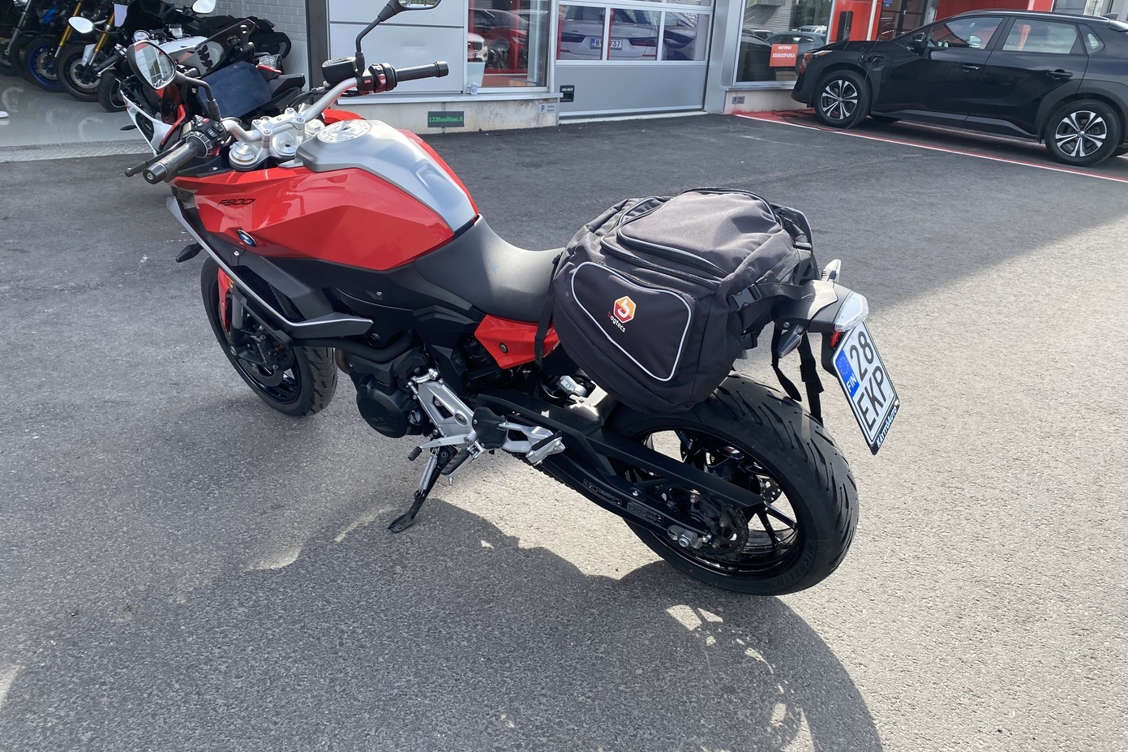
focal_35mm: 28
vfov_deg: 46.3
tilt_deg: -21.8
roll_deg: -2.5
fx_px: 877
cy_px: 346
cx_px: 570
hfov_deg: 65.5
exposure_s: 1/666
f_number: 1.8
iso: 32
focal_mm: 4.25
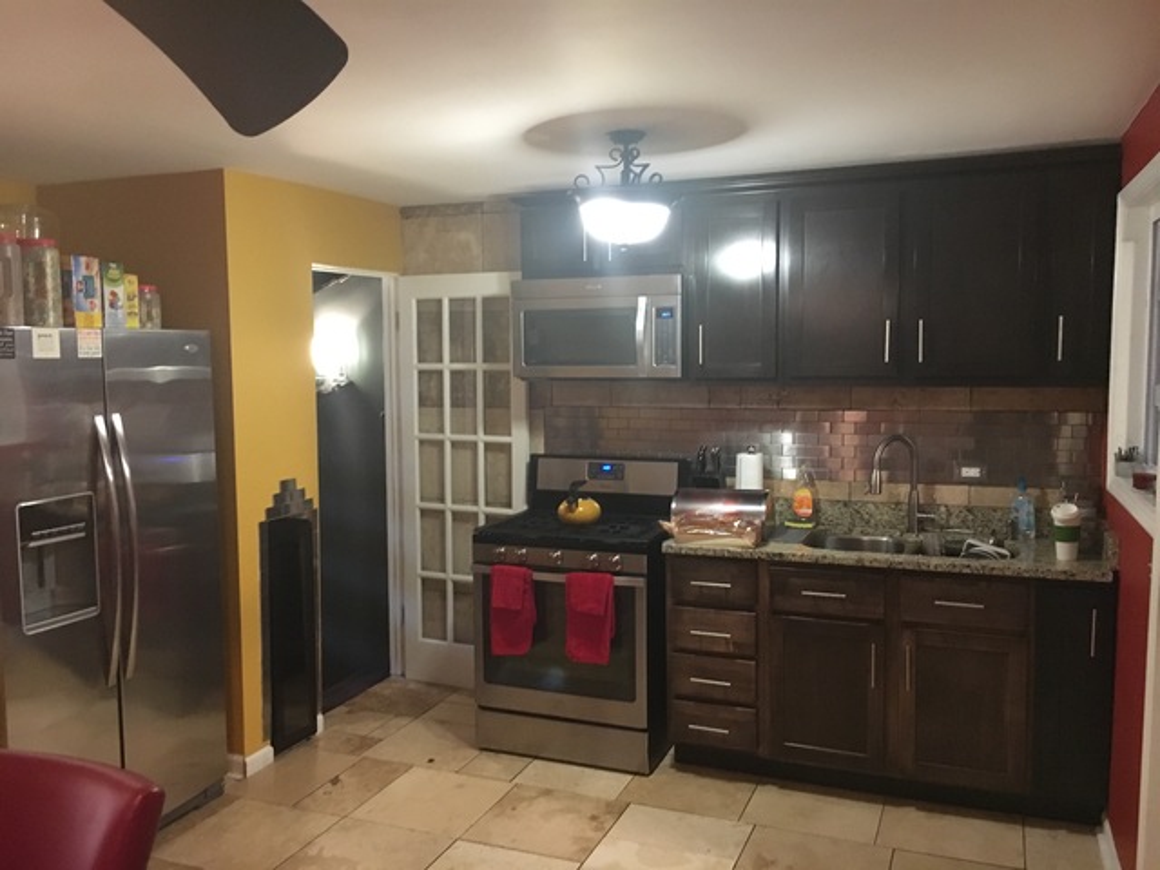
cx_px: 580
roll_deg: +0.6
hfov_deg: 61.7
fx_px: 972
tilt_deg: -6.1
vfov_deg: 48.2
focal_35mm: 29
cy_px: 435
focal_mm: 4.15
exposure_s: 1/15
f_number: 2.2
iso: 320
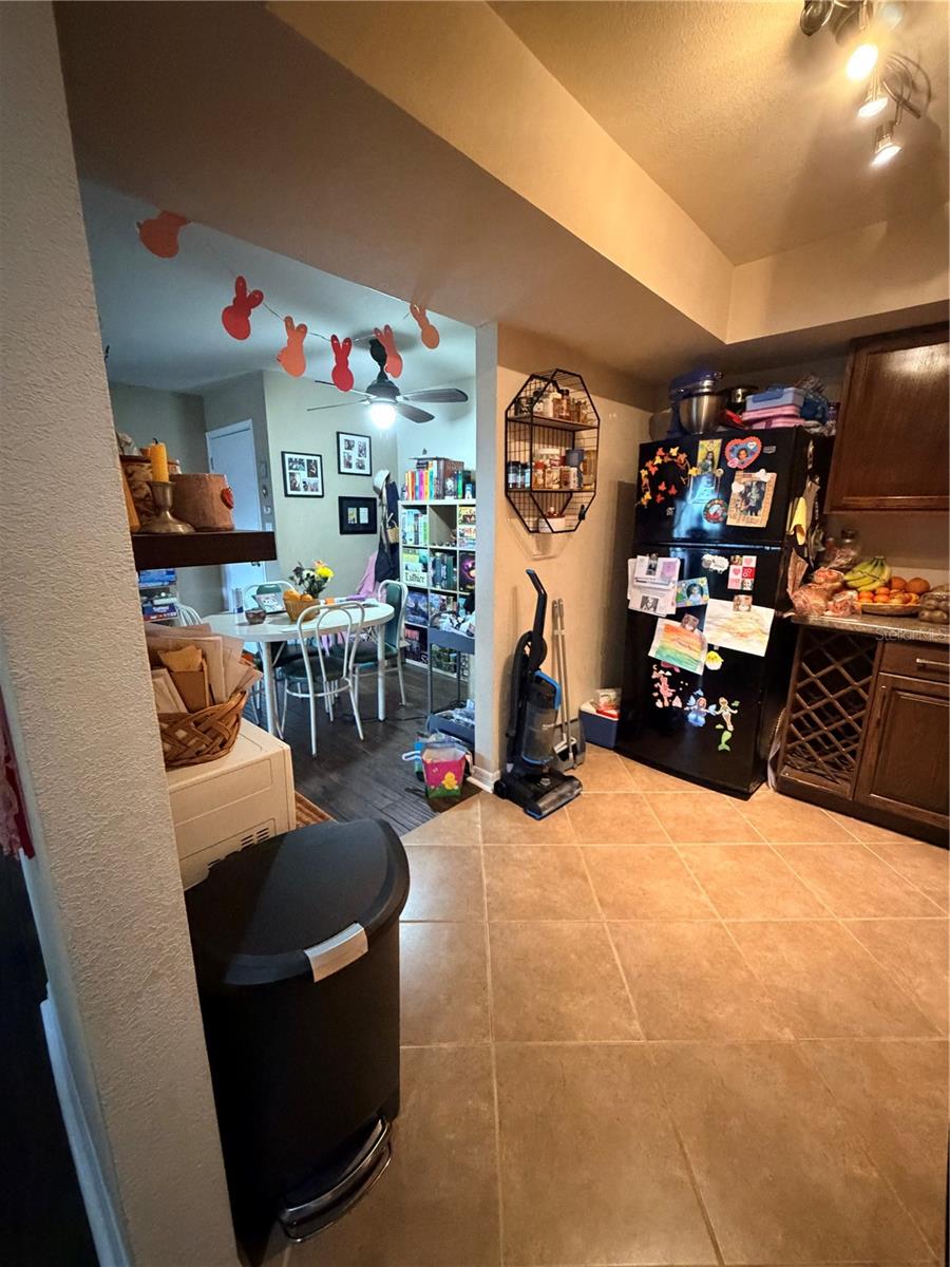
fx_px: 512
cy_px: 634
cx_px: 475
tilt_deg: -13.6
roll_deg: -0.1
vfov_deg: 102.1
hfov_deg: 85.7
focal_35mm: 14
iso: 1000
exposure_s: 1/40
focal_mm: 2.22
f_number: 2.2
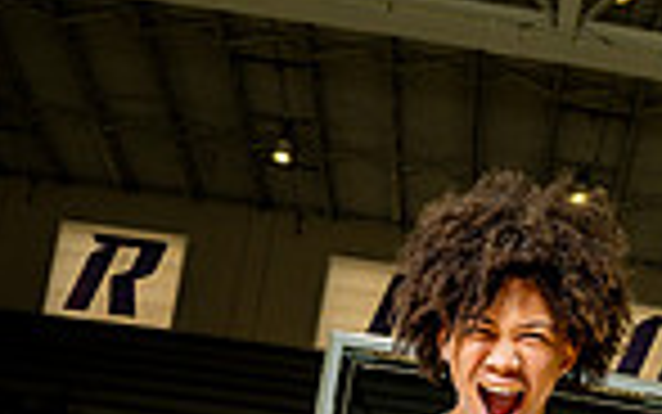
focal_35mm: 72
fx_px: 1299
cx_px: 527
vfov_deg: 13.7
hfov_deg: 28.0
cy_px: 958
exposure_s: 1/250
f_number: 7.1
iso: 640
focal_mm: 23
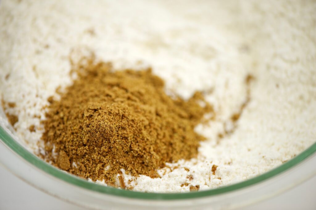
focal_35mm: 105
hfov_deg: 19.5
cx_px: 158
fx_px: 921
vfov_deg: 13.0
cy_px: 105
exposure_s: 1/13
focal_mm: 105
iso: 200
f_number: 3.2
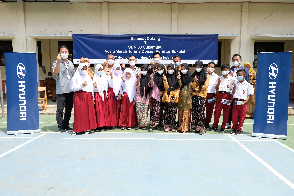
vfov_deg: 45.0
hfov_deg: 63.7
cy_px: 98
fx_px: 237
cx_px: 147
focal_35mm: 29
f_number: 3.2
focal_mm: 19.6
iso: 500
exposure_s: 1/4000
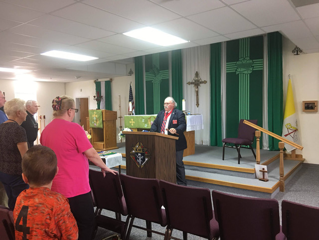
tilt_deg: -1.8
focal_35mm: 29
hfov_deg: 61.7
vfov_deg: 48.2
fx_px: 267
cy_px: 120
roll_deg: +1.5
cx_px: 160
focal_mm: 4.15
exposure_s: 1/15
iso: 64
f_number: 2.2
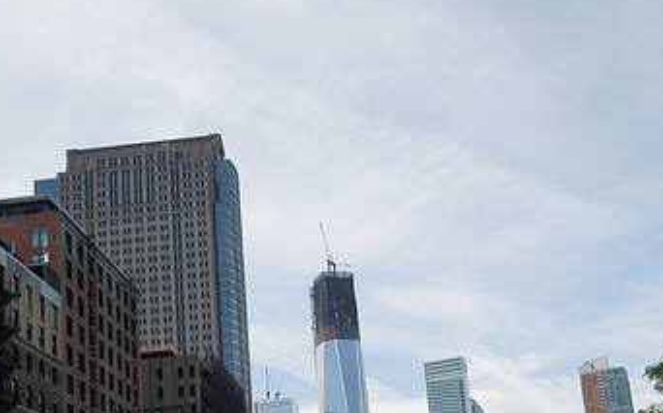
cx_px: 291
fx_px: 812
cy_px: 377
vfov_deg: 27.4
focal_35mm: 45
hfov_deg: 44.3
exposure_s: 1/640
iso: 100
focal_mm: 4.5
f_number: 3.3
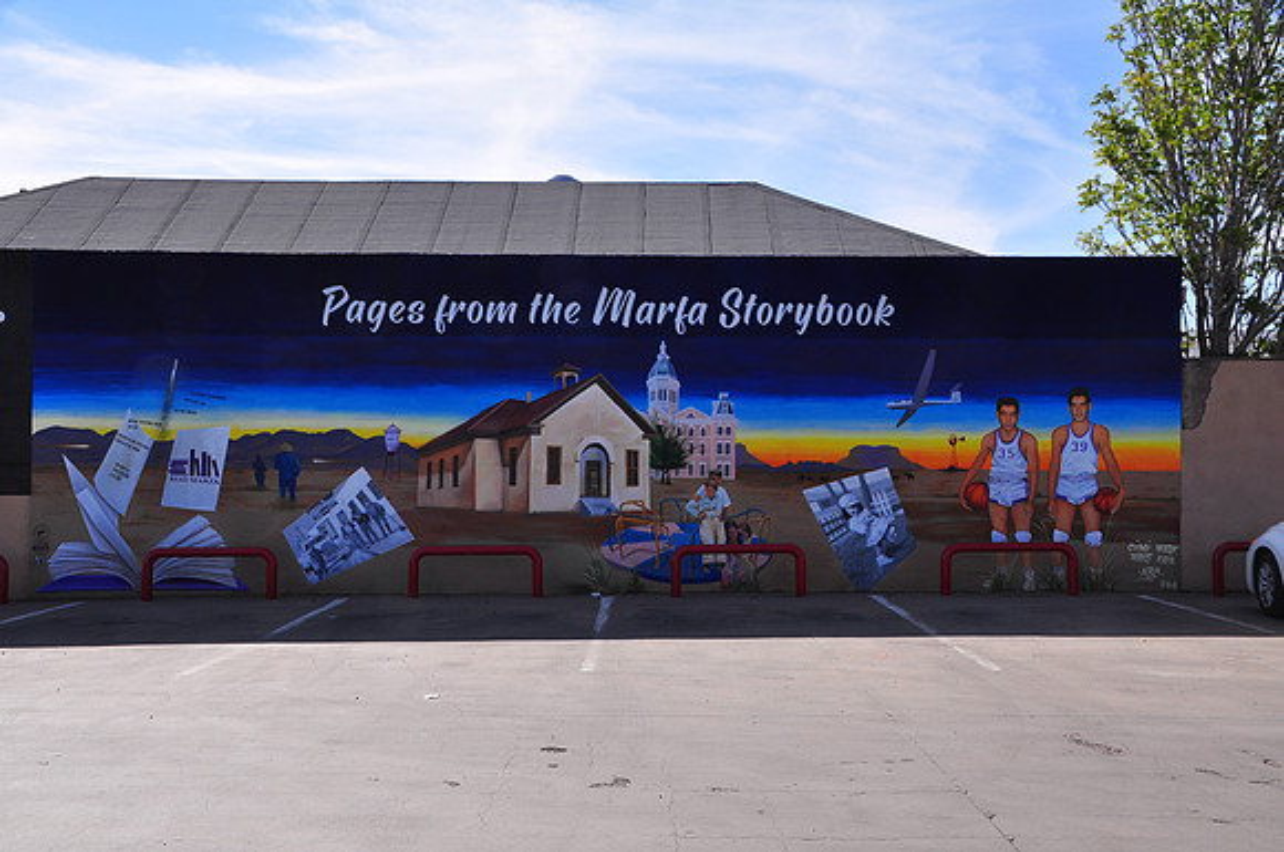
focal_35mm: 39
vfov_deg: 34.1
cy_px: 426
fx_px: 1389
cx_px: 642
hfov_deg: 49.6
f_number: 14
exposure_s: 1/160
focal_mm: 26
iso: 200
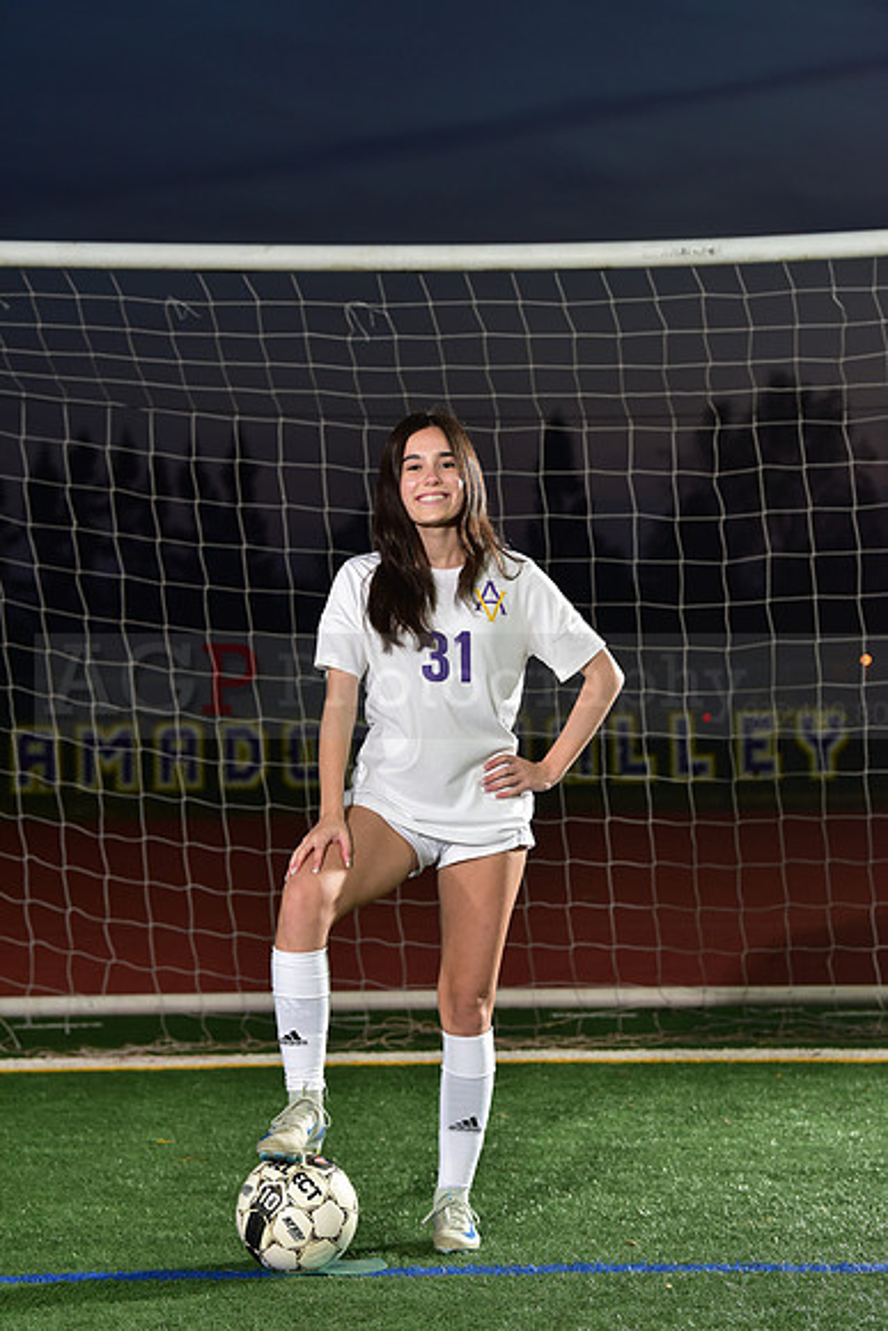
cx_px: 444
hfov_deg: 13.0
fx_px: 3882
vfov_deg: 19.5
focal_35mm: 105
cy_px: 666
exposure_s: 1/160
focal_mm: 105
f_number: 5.6
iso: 1250
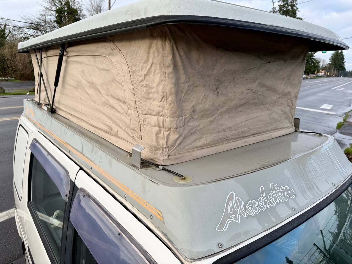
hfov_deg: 71.6
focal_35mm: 24
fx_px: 244
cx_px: 176
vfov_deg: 56.8
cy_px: 132
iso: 80
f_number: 1.78
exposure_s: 1/1271
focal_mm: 6.76
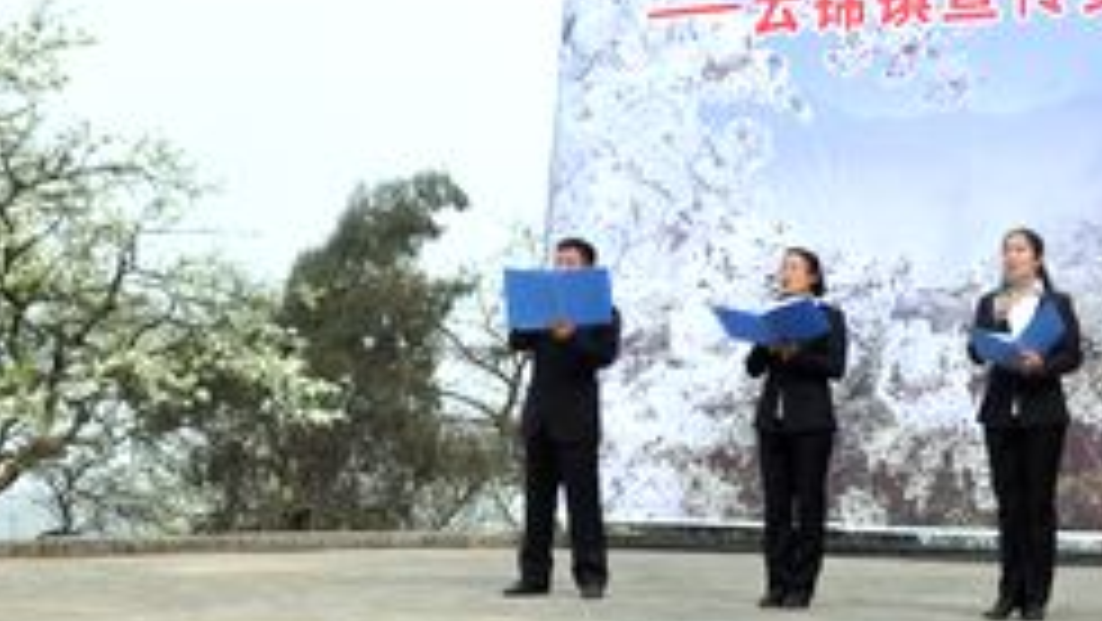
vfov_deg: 15.5
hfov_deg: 26.8
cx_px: 945
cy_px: 32
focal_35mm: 77
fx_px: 2251
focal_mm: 24
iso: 200
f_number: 13
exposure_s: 1/160
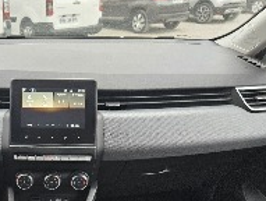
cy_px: 207
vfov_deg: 27.3
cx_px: 38
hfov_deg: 36.3
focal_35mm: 50
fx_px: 385
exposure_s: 1/54.3
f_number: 1.8
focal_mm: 5.4
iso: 100
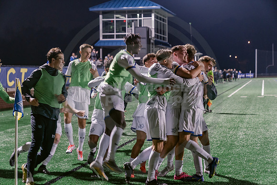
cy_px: 92
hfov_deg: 28.8
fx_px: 539
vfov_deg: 19.5
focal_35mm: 70
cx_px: 138
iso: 2500
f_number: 3.5
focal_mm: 70
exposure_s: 1/125
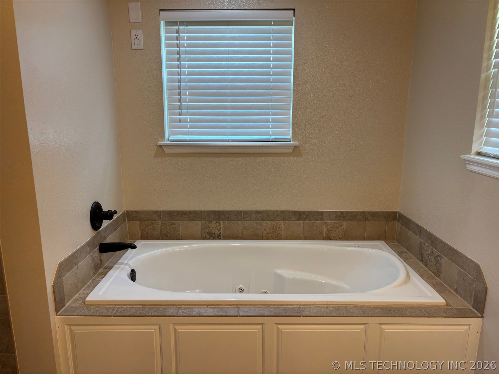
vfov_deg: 53.1
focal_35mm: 26
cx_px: 250
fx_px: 375
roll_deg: -0.3
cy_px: 187
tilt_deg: -12.4
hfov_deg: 67.3
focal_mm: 5.96
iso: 80
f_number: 1.6
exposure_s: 1/120
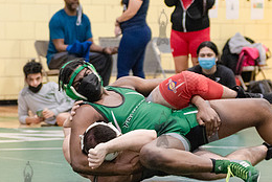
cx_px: 113
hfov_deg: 9.7
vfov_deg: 6.5
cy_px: 161
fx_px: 1604
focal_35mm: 212
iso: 4000
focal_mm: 80
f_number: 3.5
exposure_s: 1/400
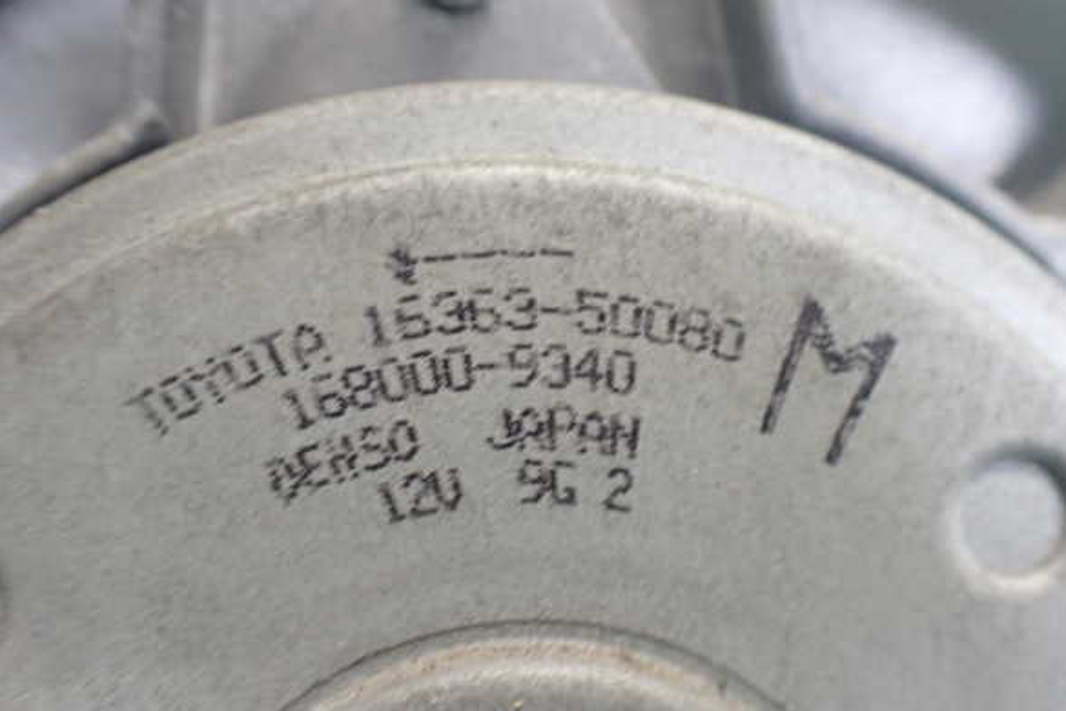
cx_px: 545
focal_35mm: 32
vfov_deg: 41.1
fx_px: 947
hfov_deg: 58.7
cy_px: 366
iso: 800
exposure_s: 1/50
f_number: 2.3
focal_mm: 5.4
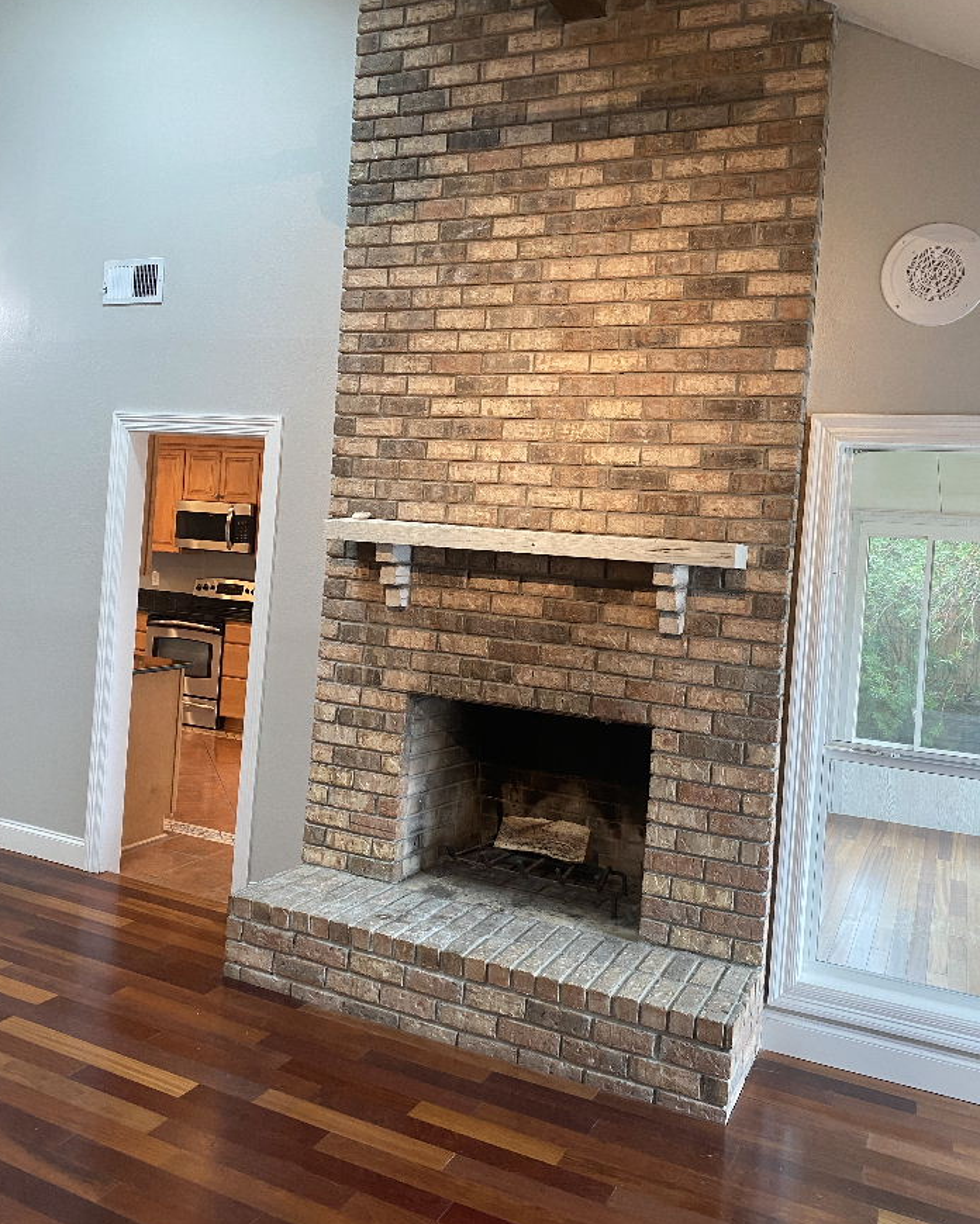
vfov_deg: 62.2
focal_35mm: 28
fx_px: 1015
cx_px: 497
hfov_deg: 51.5
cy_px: 577
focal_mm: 4.25
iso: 125
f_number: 1.8
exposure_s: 1/60
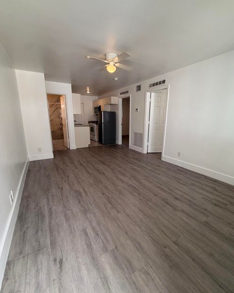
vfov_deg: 96.8
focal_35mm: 15
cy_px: 145
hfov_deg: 84.0
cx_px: 117
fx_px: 130
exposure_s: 1/120
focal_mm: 2.22
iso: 80
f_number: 2.2
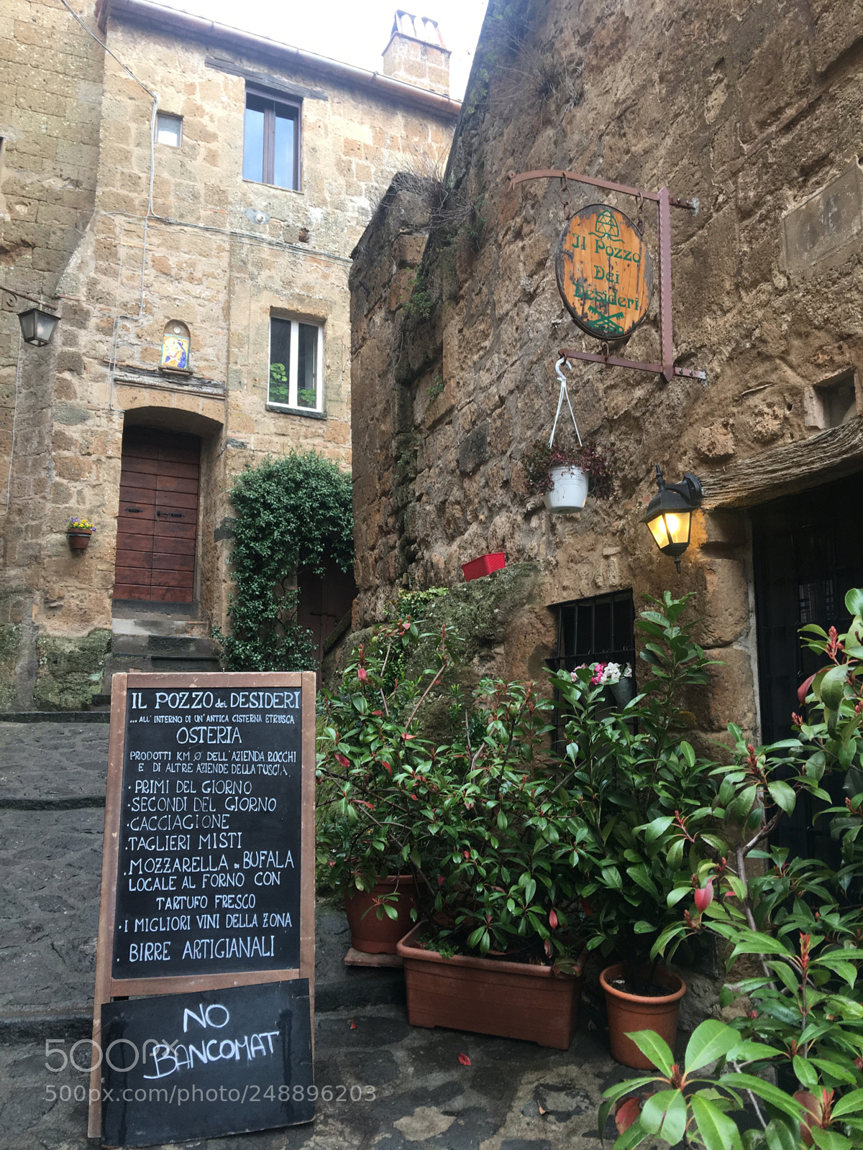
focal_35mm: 29
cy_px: 575
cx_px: 432
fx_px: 964
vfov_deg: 61.7
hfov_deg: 48.2
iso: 32
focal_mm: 4.15
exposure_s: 1/50
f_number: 2.2
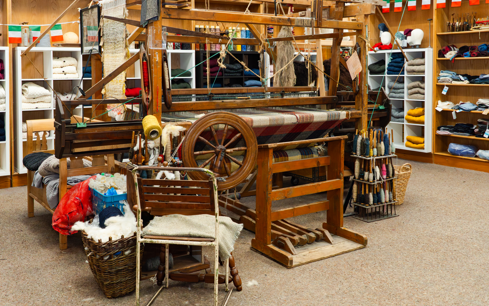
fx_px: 493
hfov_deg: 52.7
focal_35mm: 37
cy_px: 163
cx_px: 244
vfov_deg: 34.4
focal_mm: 24
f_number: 7.1
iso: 800
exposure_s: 1/80
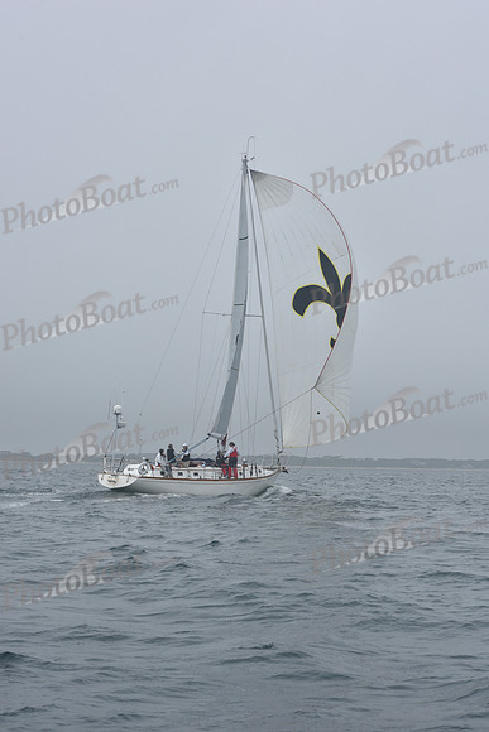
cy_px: 366
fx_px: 1425
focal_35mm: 70
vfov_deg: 28.8
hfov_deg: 19.5
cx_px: 244
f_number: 11
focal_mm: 70
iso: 250
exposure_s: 1/800
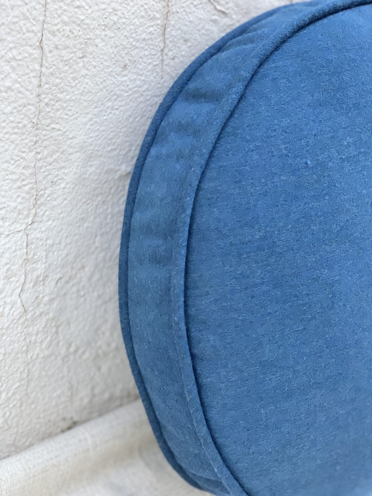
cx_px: 186
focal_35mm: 52
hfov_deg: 28.0
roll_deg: -9.6
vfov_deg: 36.8
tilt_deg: -24.1
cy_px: 248
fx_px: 745
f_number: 2
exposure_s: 1/122
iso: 250
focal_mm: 6
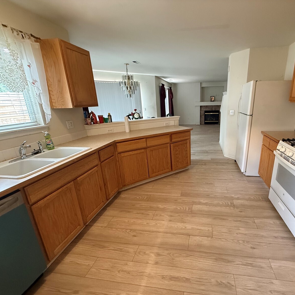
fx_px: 164
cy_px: 151
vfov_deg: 84.0
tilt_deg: -16.9
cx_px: 181
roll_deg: +1.7
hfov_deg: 82.7
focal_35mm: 17
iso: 640
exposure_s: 1/60
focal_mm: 2.22
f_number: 2.2
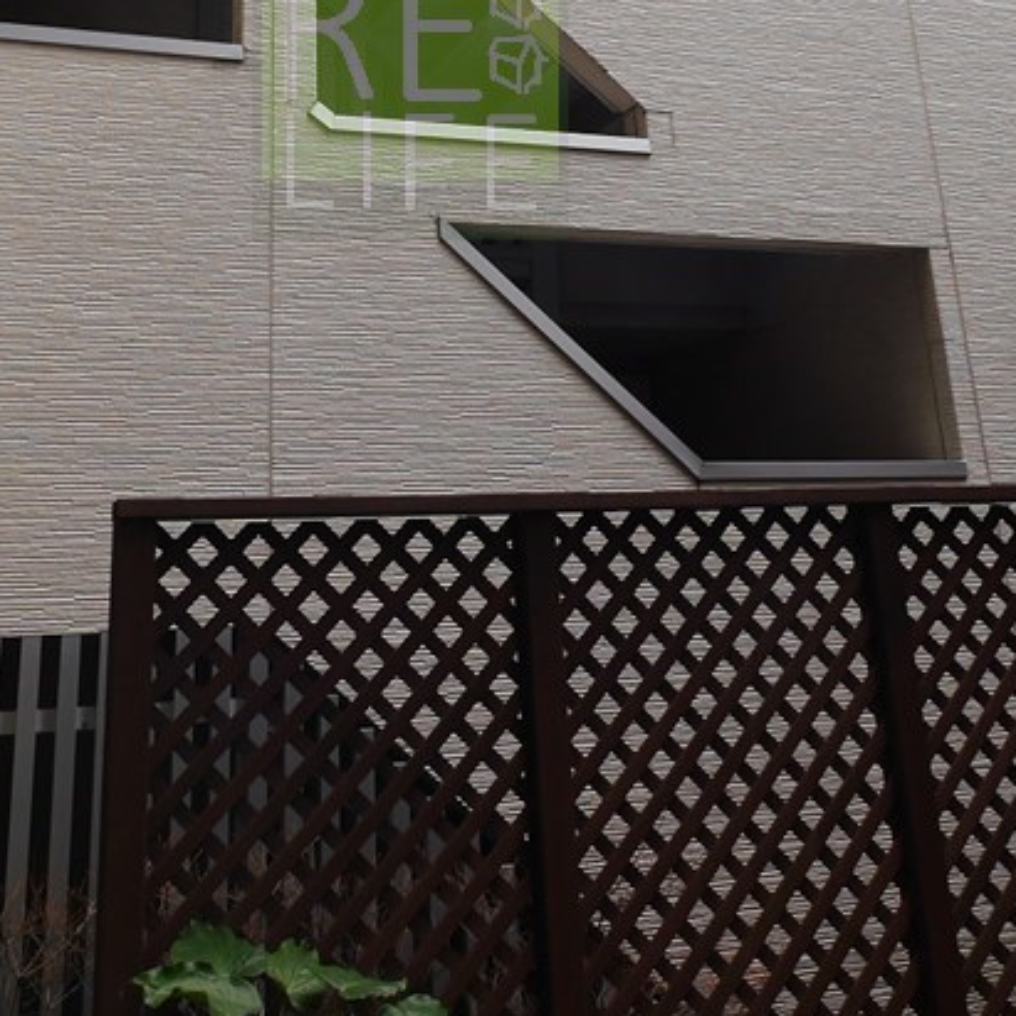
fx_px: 1461
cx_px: 410
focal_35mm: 44
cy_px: 82
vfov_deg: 35.8
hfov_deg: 38.2
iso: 160
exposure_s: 1/100
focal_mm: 8
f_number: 5.6
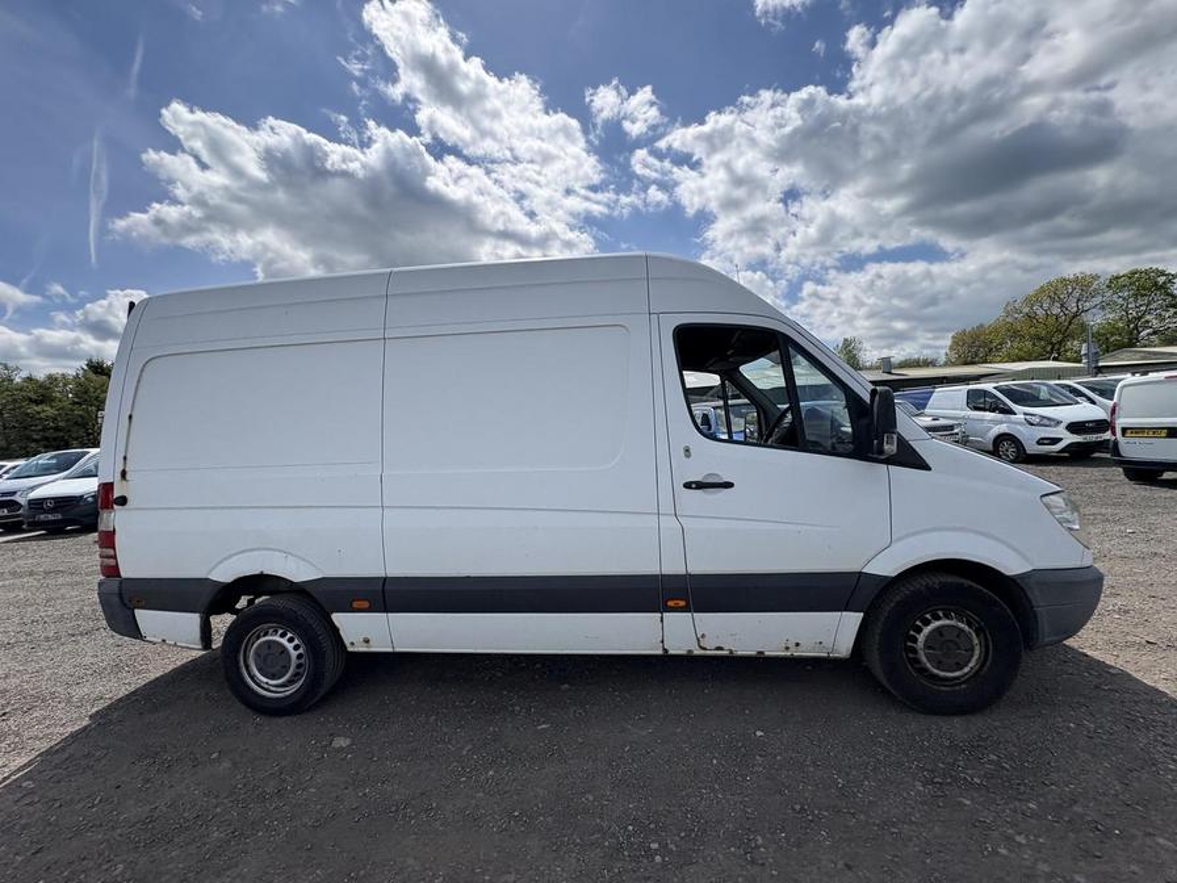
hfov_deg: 102.1
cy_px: 442
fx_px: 476
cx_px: 588
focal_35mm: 14
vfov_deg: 85.7
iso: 50
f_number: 2.2
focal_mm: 2.22
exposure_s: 1/2494
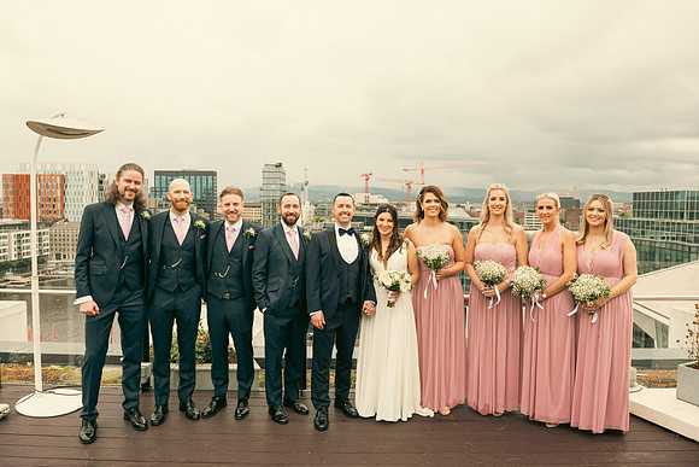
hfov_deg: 73.7
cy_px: 234
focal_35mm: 24
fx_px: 466
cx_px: 350
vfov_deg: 53.2
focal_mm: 24
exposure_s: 1/250
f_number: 6.3
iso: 320
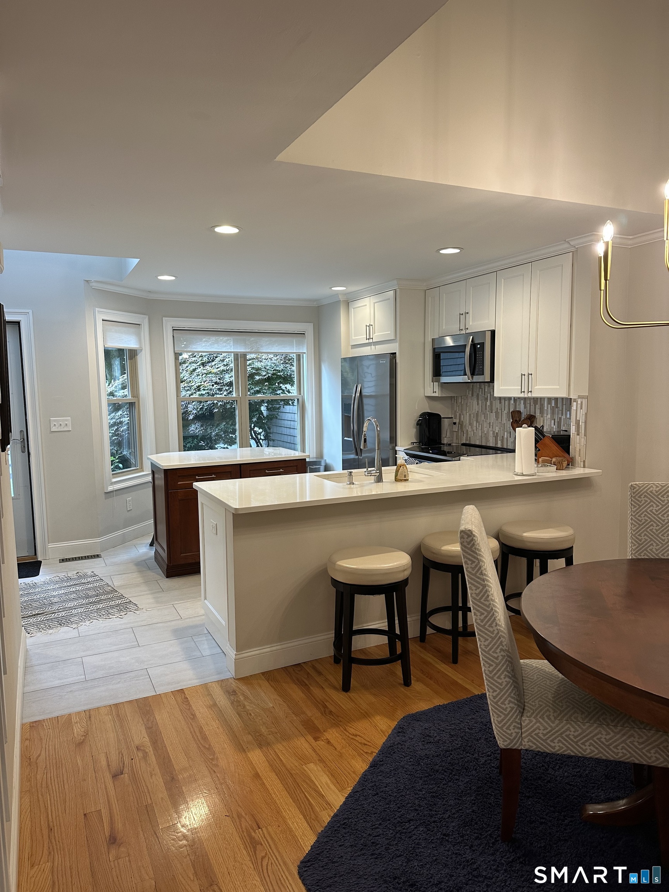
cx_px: 334
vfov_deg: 71.6
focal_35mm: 24
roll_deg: -0.7
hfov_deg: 56.8
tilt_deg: -6.3
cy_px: 446
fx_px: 618
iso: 160
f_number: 1.78
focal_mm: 6.86
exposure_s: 1/120
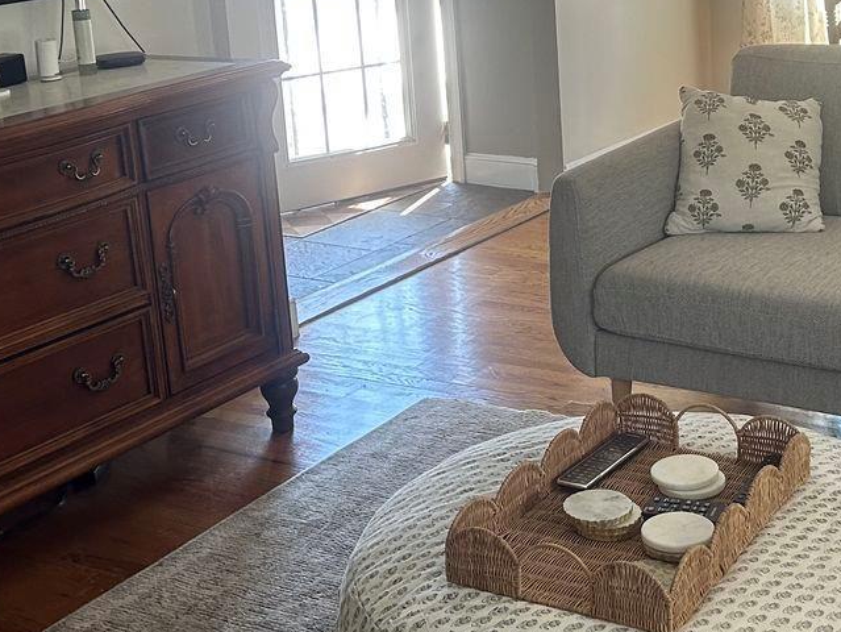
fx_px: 1483
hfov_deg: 31.1
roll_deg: +2.2
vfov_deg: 23.7
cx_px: 633
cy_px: 139
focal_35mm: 61
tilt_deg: -11.8
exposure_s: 1/120
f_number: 1.5
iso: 100
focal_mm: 5.7
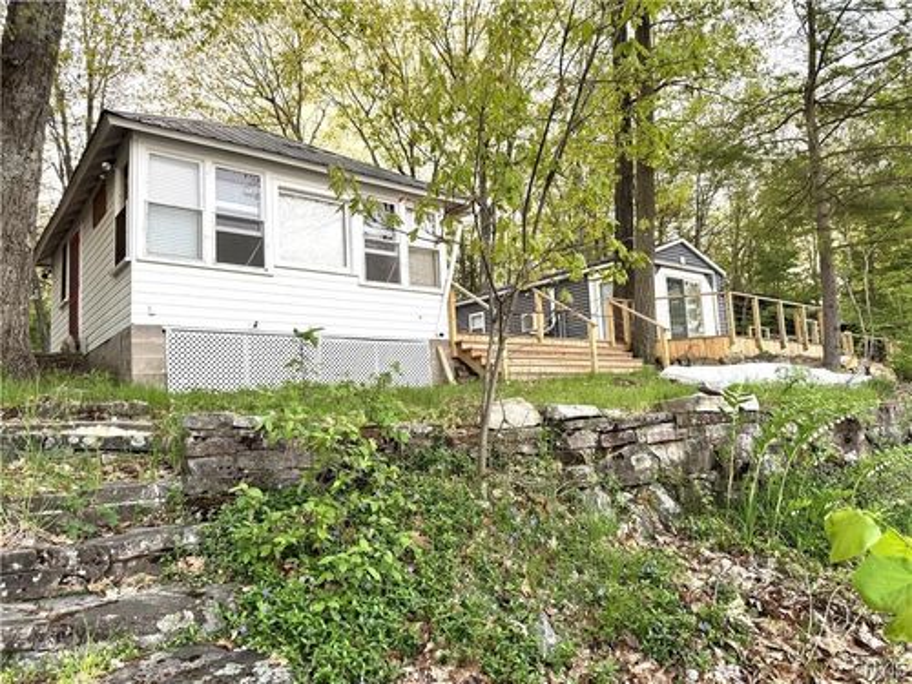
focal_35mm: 24
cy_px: 342
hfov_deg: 71.6
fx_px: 632
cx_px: 456
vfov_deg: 56.8
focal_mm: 6.76
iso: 200
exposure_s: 1/121
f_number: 1.78
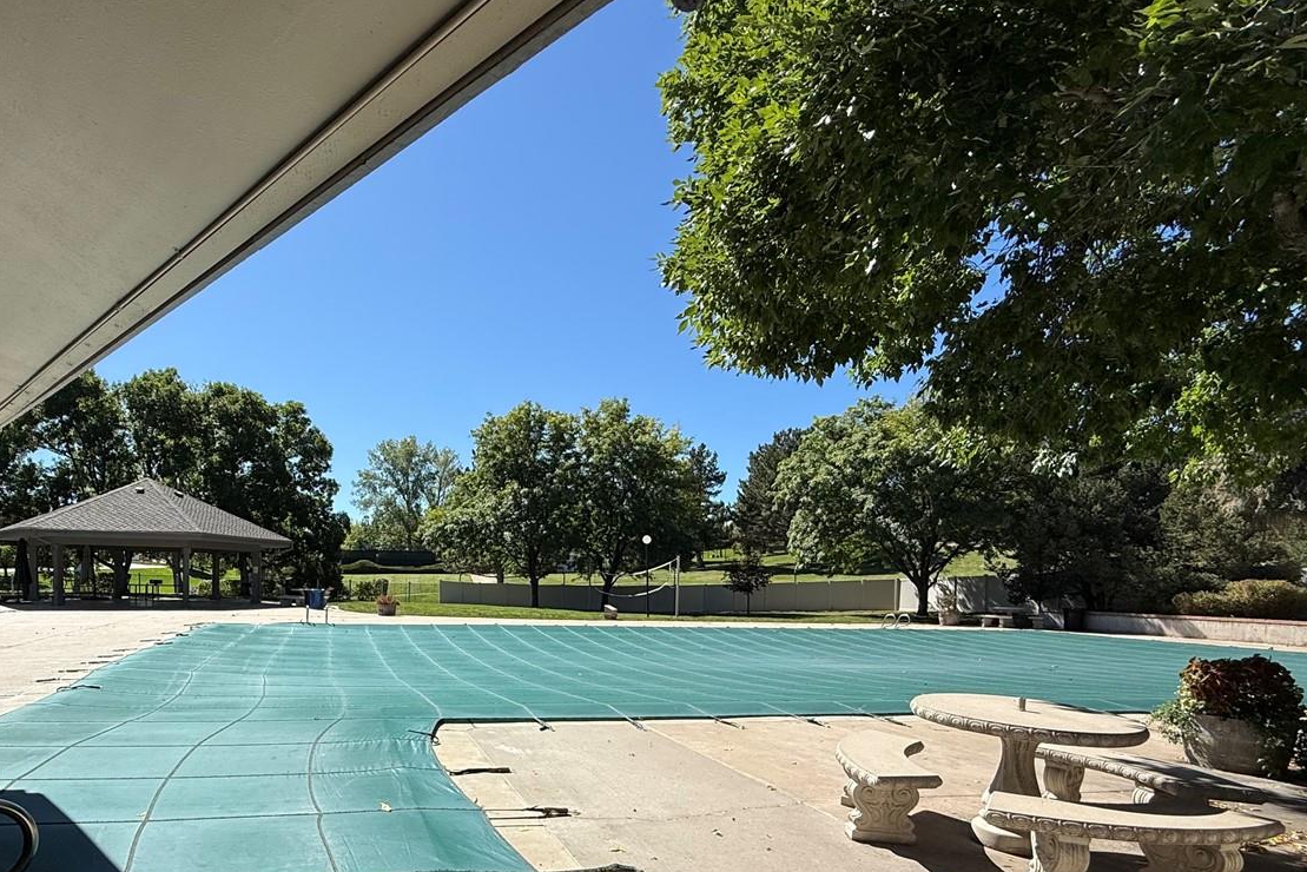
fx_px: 763
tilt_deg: -2.3
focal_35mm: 21
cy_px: 609
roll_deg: -1.9
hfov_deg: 79.6
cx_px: 486
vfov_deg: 57.6
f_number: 2.2
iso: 50
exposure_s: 1/2237
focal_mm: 2.22
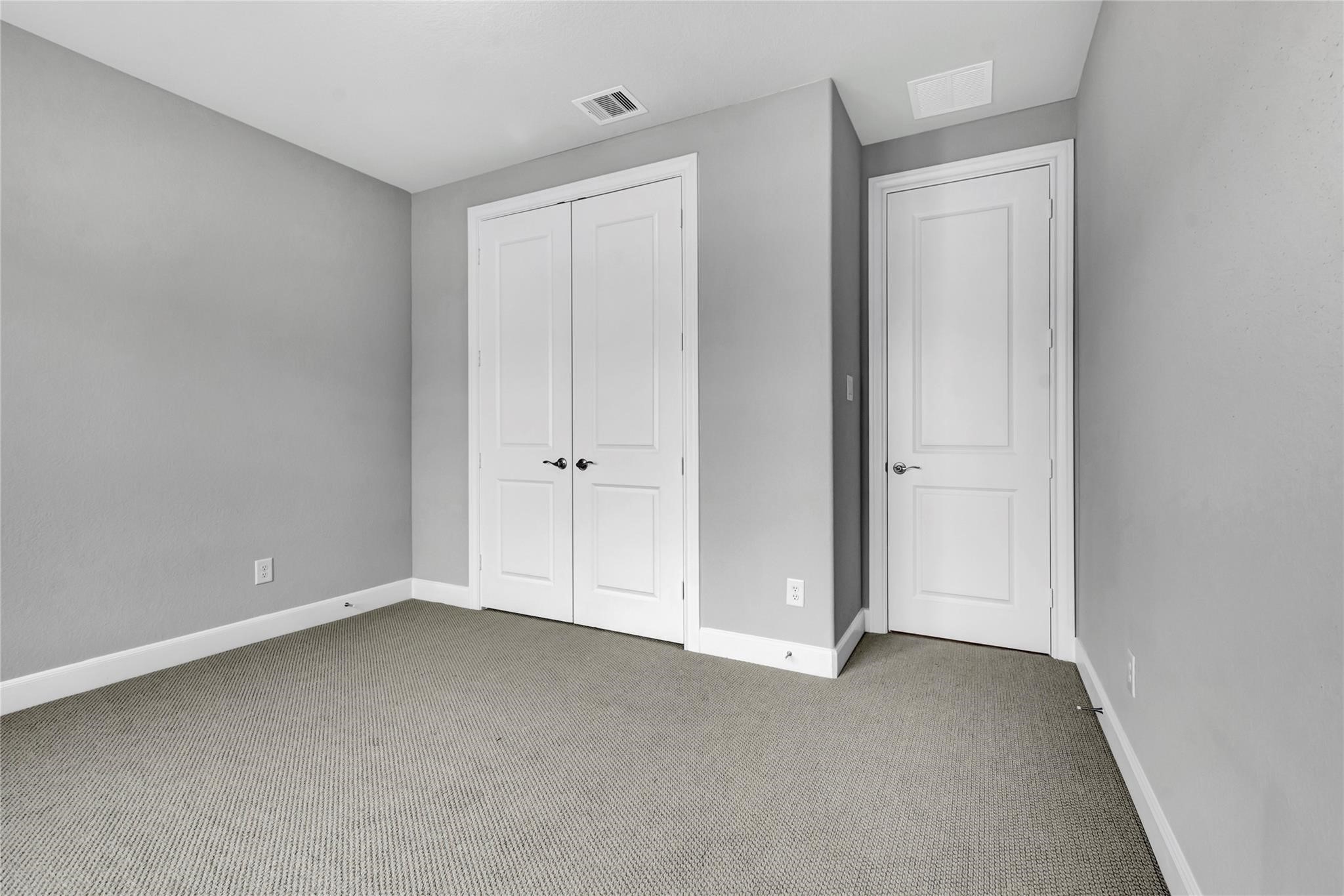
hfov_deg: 100.4
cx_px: 672
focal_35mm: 15
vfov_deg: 77.3
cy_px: 448
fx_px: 560
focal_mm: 10
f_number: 8
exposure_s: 1/25
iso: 200
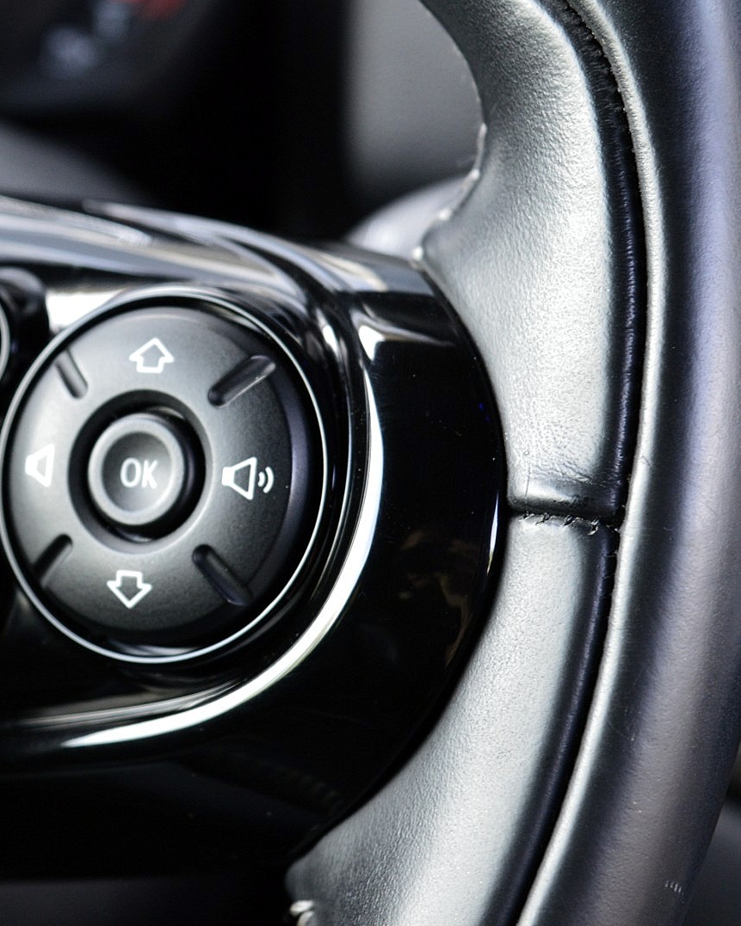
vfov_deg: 16.5
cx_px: 94
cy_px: 463
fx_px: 3201
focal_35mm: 117
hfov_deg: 13.1
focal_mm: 55
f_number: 5.6
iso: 800
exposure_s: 1/50
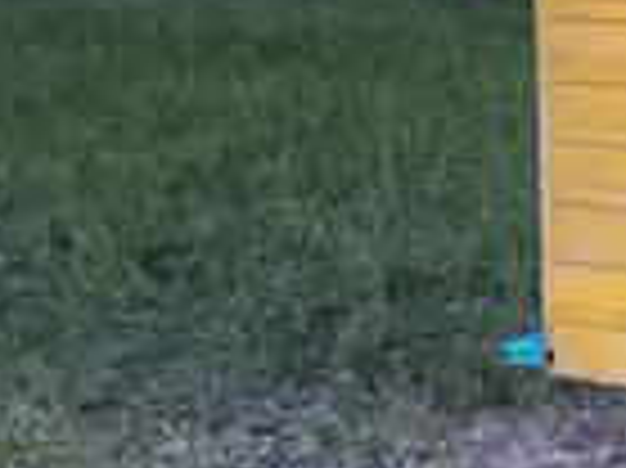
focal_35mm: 90
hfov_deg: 18.2
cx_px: 1058
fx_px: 1626
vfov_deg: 16.3
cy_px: 99
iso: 640
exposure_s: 1/4
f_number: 1.8
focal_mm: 4.25
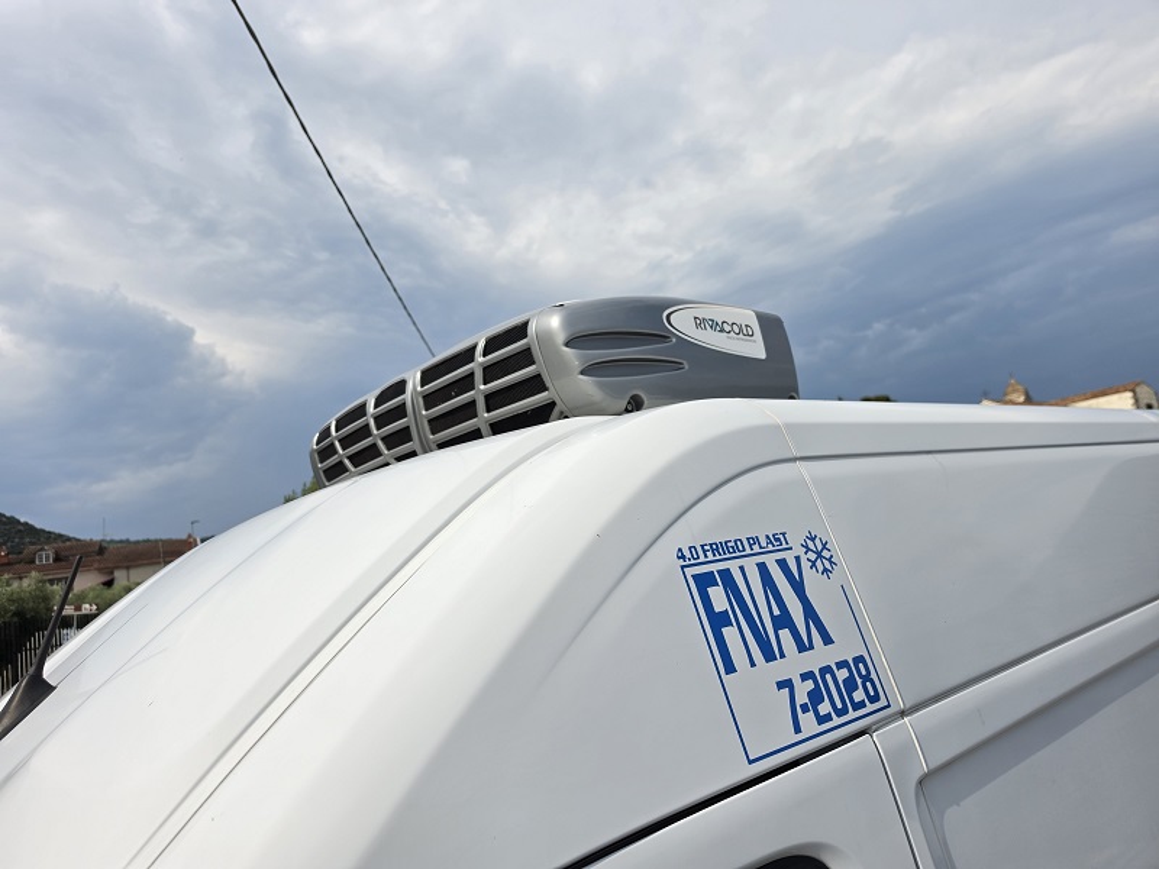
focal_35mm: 23
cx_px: 580
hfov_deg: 73.9
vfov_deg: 58.9
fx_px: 770
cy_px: 434
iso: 40
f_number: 1.4
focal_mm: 6.5
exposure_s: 1/7939
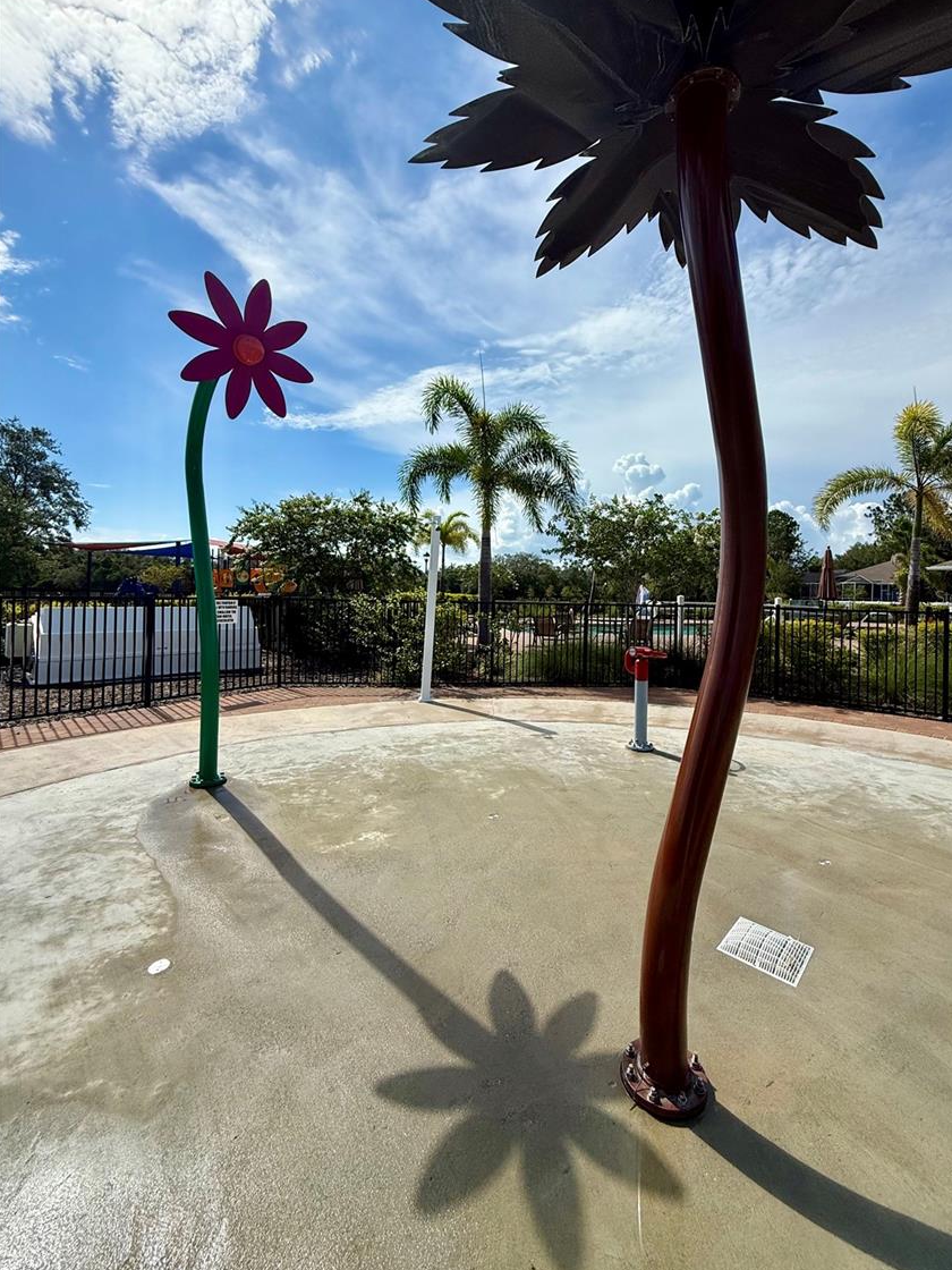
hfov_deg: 81.7
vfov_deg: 98.1
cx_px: 505
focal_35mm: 15
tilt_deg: +0.2
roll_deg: -2.0
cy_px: 596
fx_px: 550
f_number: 2.2
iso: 50
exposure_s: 1/3891
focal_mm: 2.22
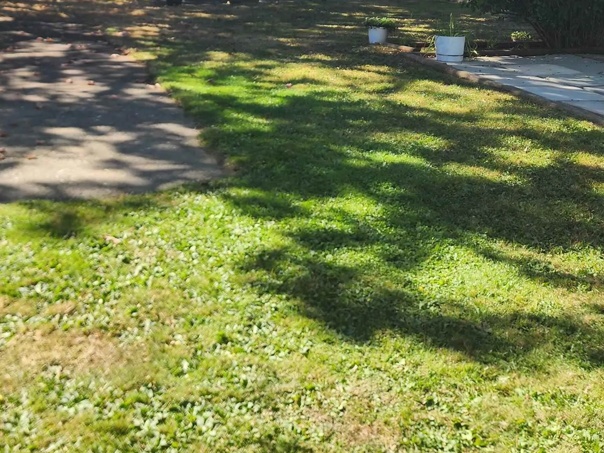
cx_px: 192
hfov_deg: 38.4
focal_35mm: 49
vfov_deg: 28.0
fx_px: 855
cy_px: 4
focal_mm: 6.4
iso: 12
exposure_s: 1/279
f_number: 1.8
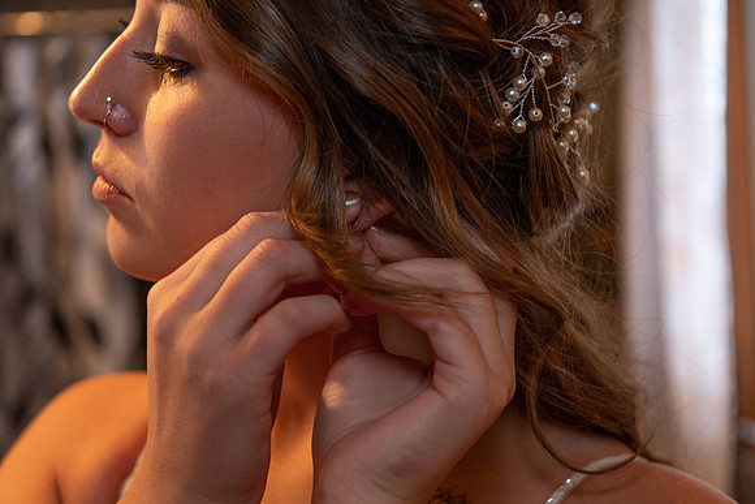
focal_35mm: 67
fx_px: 1405
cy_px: 252
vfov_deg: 20.3
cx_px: 378
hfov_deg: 30.1
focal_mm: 45
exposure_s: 1/100
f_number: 2.8
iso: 400
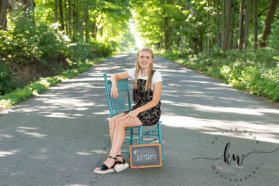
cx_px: 140
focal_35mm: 70
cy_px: 93
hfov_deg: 28.8
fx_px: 543
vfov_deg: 19.5
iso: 640
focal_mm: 70
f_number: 3.5
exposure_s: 1/200
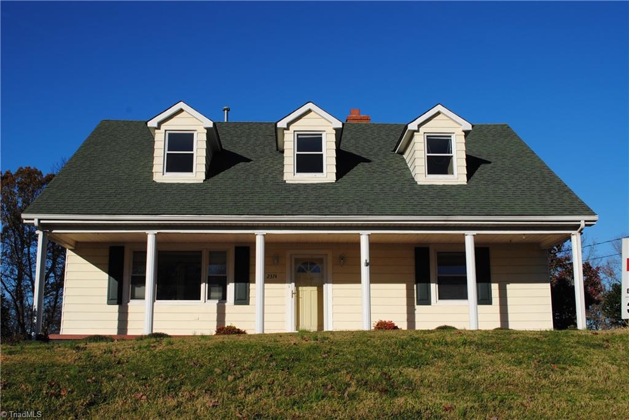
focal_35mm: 42
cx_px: 314
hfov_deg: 46.4
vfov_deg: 31.9
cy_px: 210
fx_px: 734
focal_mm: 28
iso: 100
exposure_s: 1/320
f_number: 9
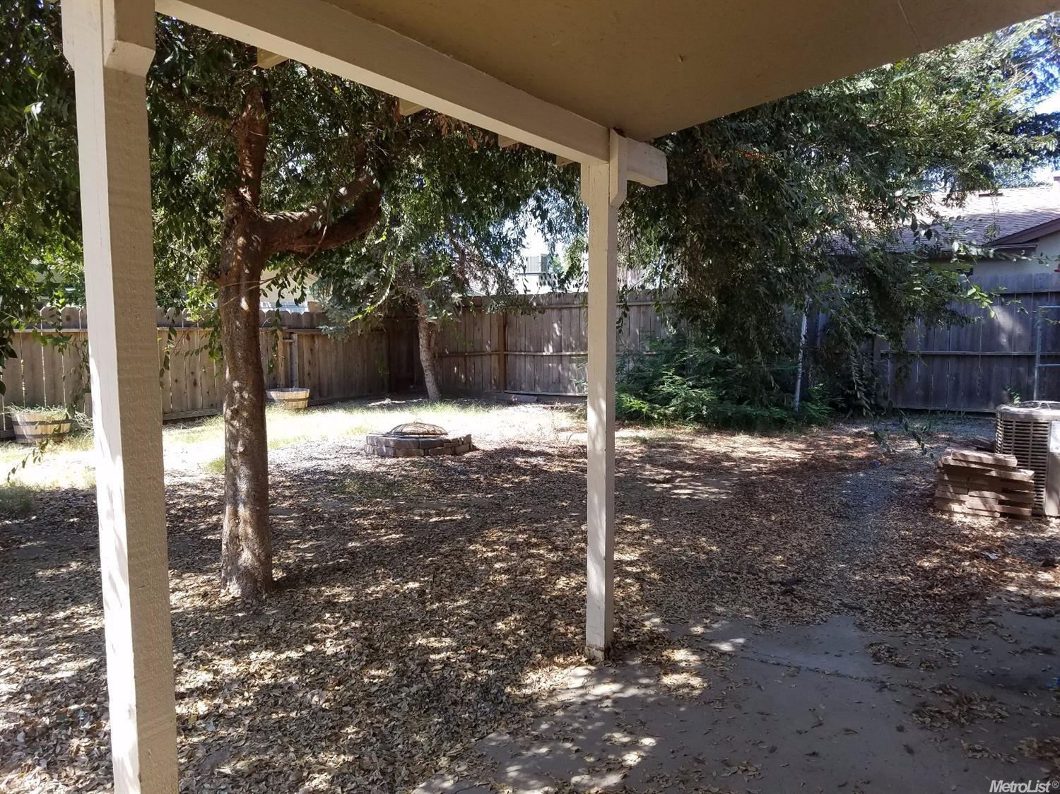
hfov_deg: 67.3
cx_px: 530
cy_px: 397
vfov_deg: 53.0
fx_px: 796
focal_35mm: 26
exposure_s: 1/417
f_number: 1.7
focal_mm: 4.2
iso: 50
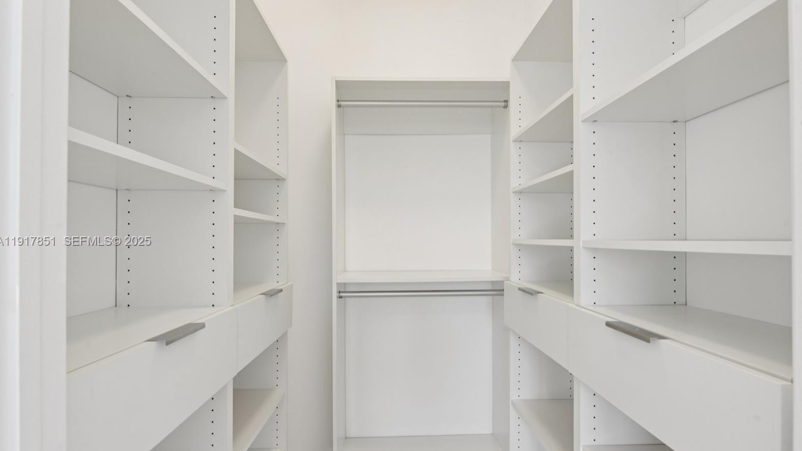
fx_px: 383
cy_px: 242
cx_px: 398
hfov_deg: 92.7
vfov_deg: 60.9
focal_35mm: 18
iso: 200
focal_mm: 17
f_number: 9
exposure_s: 1/30
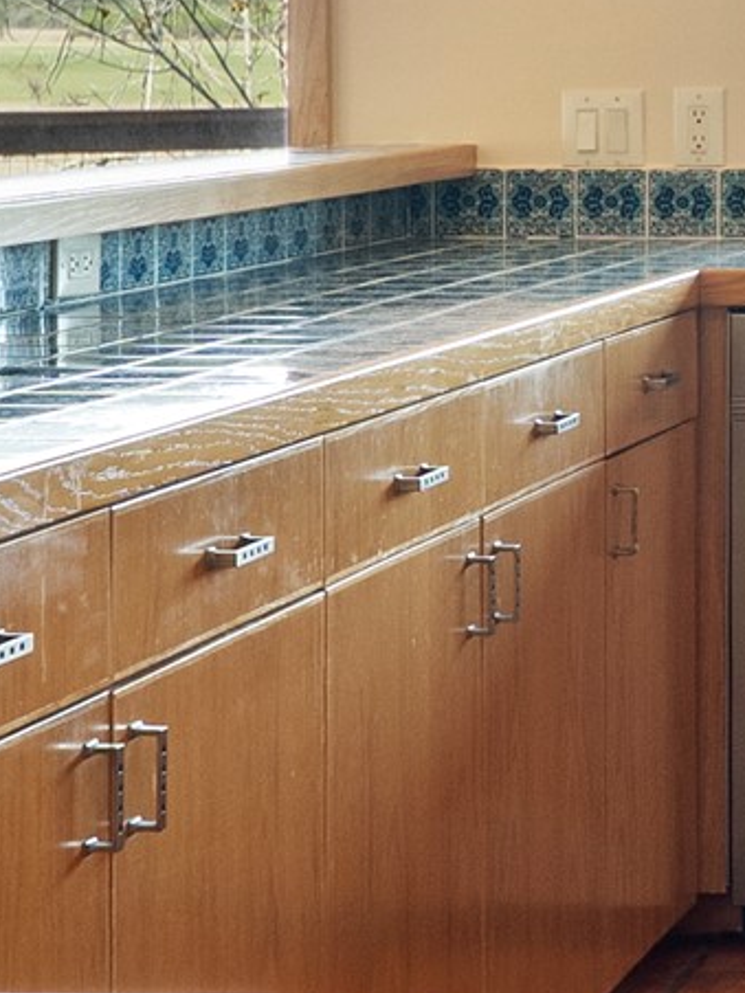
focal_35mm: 111
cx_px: 1530
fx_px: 3185
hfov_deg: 11.8
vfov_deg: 17.3
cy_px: 18
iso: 200
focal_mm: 16
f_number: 8
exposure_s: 1/1.67
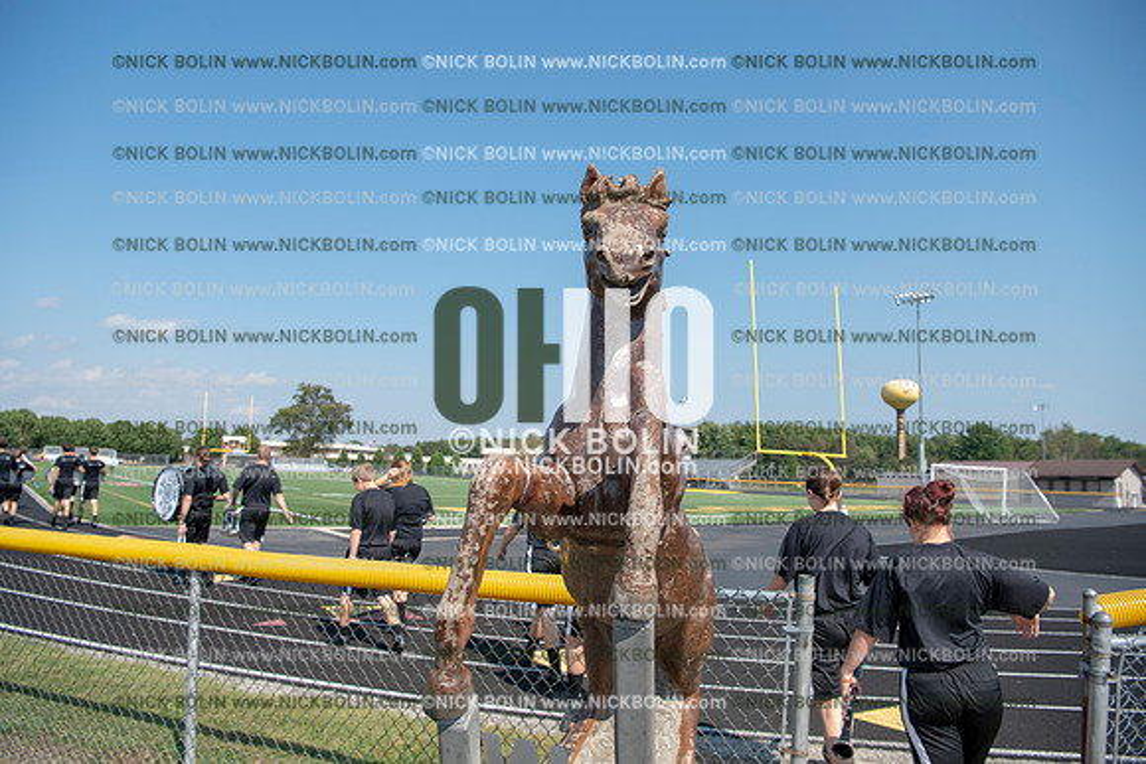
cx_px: 573
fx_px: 764
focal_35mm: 24
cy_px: 382
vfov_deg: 53.2
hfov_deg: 73.7
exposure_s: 1/640
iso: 200
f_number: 5.6
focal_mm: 24
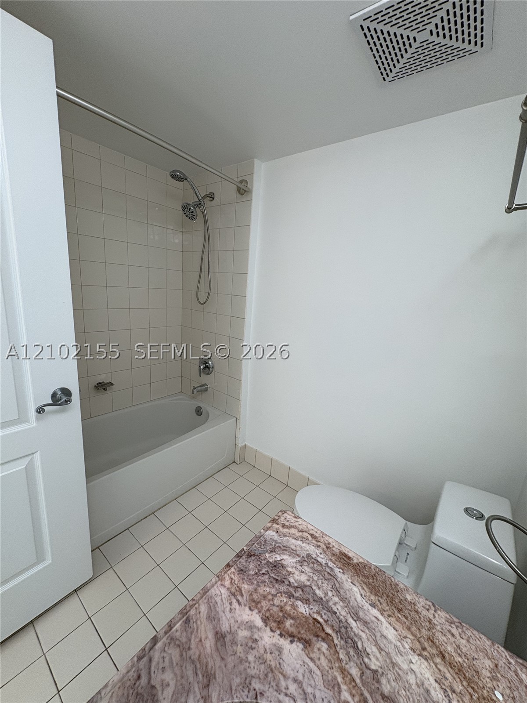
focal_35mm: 14
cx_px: 264
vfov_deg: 102.1
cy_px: 352
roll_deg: -4.4
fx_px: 284
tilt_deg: -11.8
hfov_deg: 85.7
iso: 125
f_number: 2.2
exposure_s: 1/120
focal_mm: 2.22
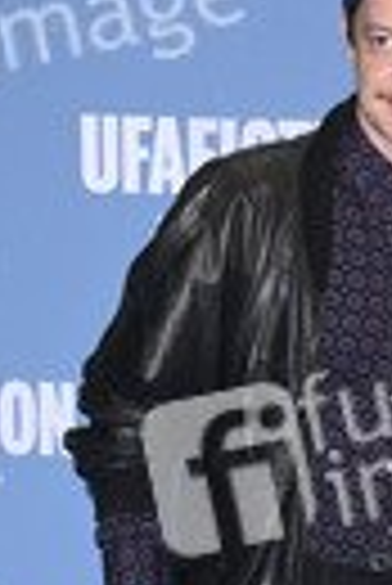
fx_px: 3600
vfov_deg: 9.2
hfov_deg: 6.2
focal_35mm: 221
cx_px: 505
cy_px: 675
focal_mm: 72
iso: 1000
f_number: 6.3
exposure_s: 1/250
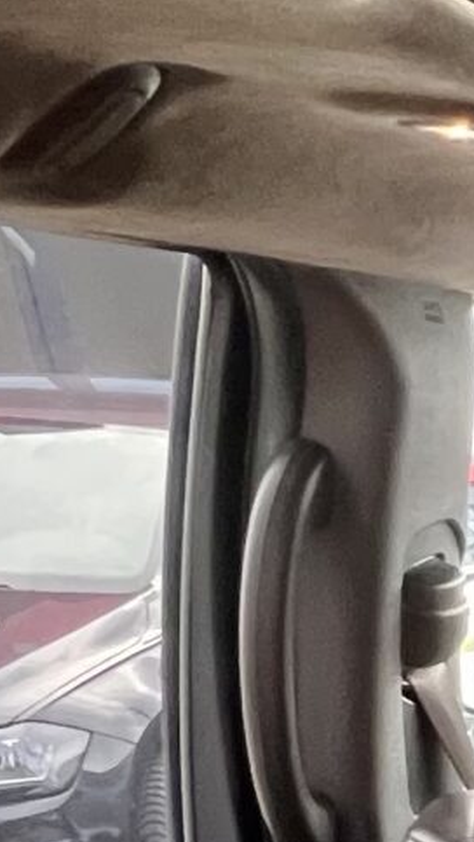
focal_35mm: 75
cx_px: 1429
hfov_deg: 10.8
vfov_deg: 21.9
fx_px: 1674
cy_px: 1356
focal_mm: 1.57
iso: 250
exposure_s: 1/99
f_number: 1.8
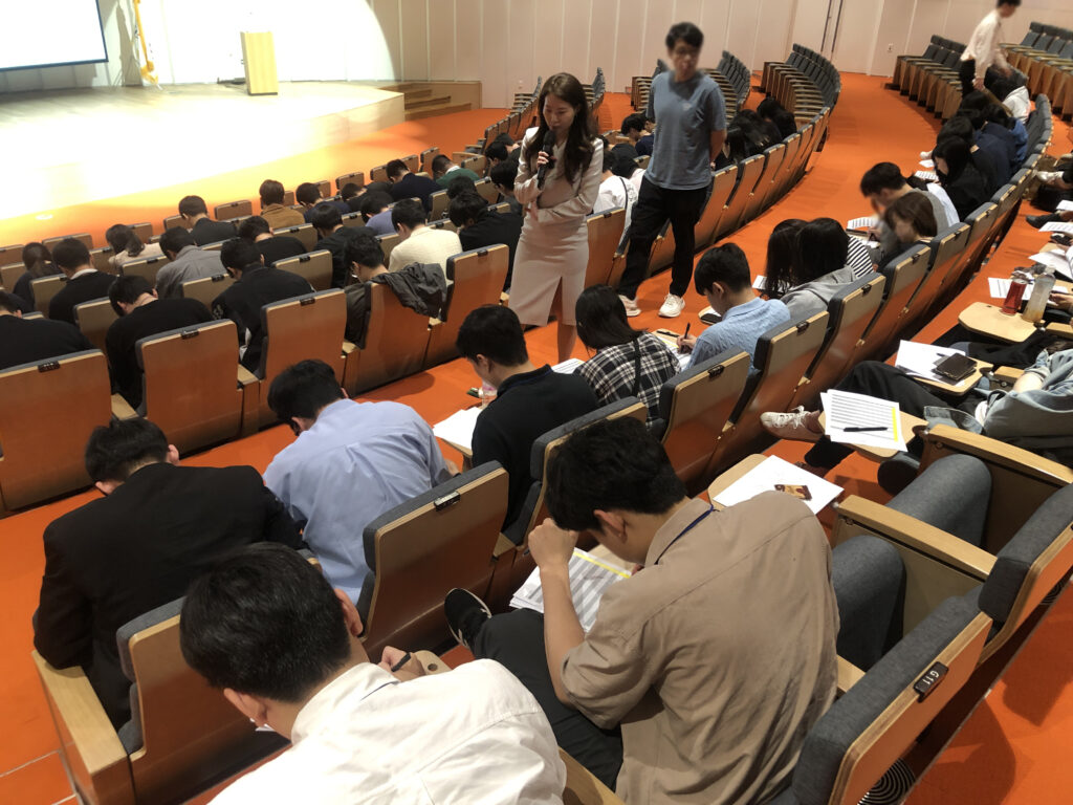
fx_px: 868
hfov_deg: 63.4
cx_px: 536
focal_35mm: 28
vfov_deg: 49.7
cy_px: 402
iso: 64
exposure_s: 1/15
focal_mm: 3.99
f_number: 1.8
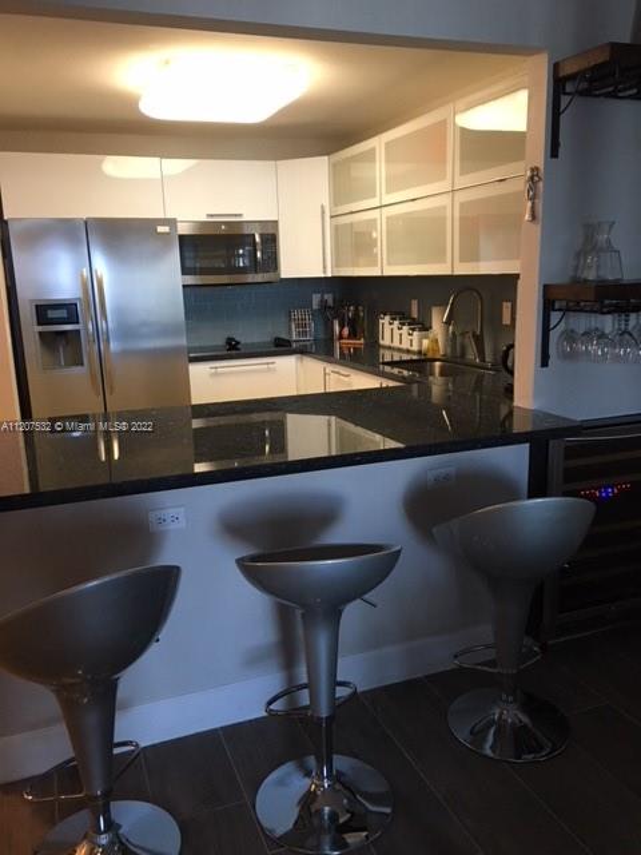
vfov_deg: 61.7
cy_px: 428
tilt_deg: -13.0
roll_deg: +2.3
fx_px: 716
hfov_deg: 48.2
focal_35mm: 29
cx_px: 320
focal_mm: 4.15
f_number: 2.2
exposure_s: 1/30
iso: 125
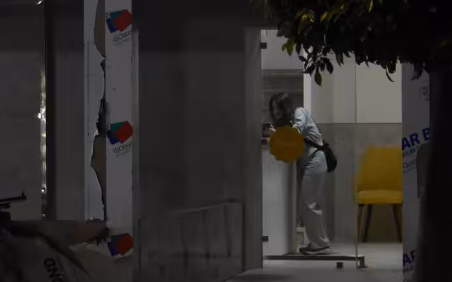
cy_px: 78
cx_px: 40
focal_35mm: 256
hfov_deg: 8.2
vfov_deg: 5.1
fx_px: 3152
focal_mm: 72
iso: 4000
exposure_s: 1/125
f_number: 5.6
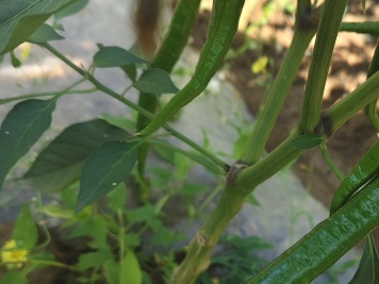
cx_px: 284
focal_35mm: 54
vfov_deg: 26.8
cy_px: 201
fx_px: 591
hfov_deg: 34.8
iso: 125
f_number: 1.88
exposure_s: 1/105
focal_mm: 5.56
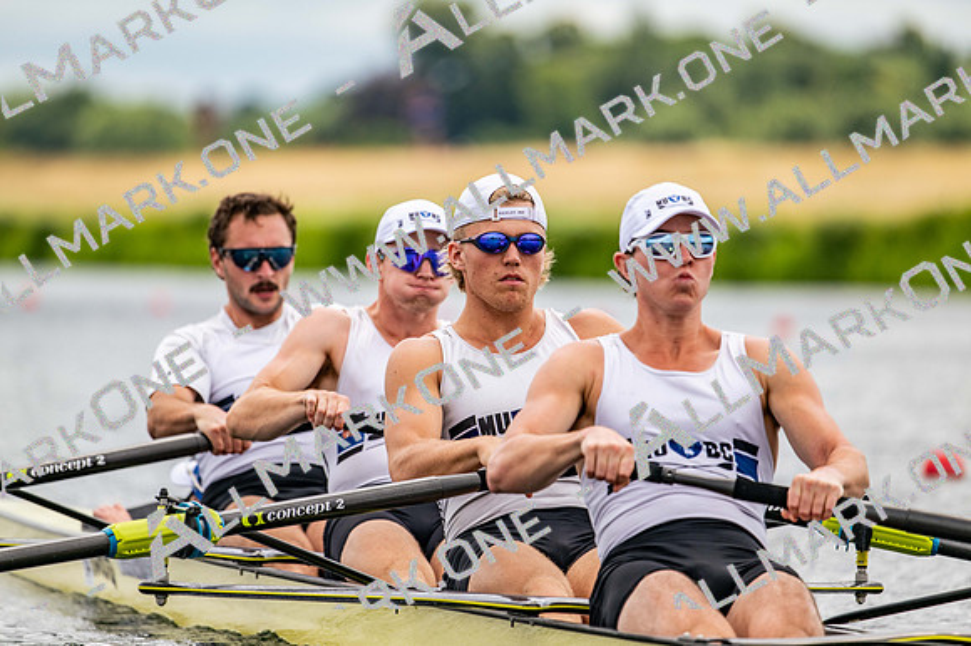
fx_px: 10785
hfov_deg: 5.2
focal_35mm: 400
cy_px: 323
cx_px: 486
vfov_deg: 3.4
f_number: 4.5
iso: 320
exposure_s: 1/2500
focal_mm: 400
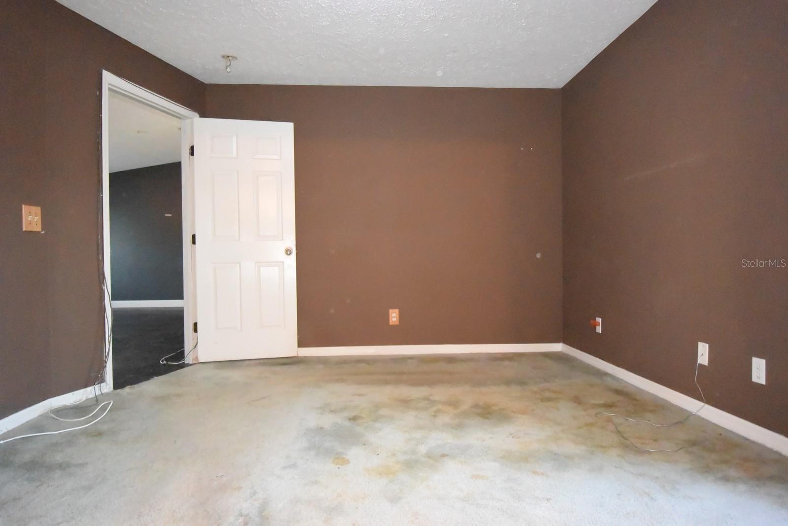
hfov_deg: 84.0
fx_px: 438
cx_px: 394
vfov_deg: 61.9
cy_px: 263
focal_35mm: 20
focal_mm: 7.5
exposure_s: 1/30
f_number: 3.8
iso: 5600
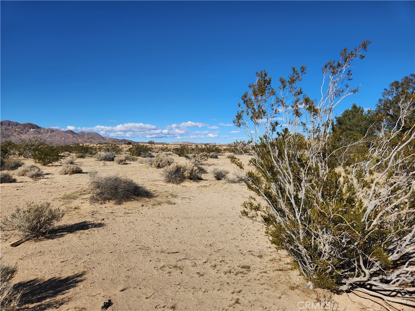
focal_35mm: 23
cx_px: 208
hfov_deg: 73.9
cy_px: 156
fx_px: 276
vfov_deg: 58.9
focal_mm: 5.4
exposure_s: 1/2600
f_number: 1.8
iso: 20
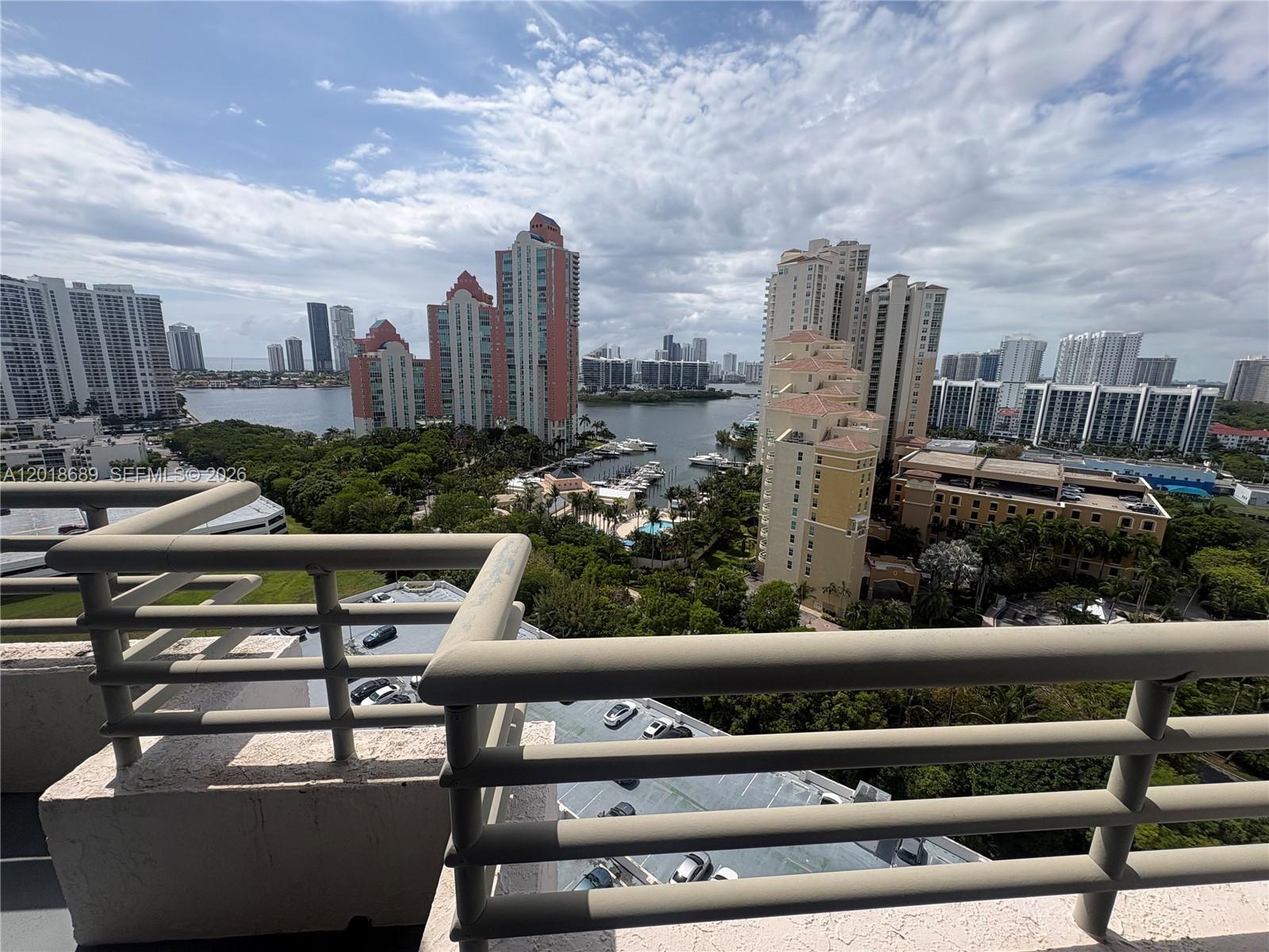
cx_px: 634
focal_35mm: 14
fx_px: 513
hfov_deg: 102.1
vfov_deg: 85.7
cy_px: 476
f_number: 2.2
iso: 50
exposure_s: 1/1976
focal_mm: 2.22
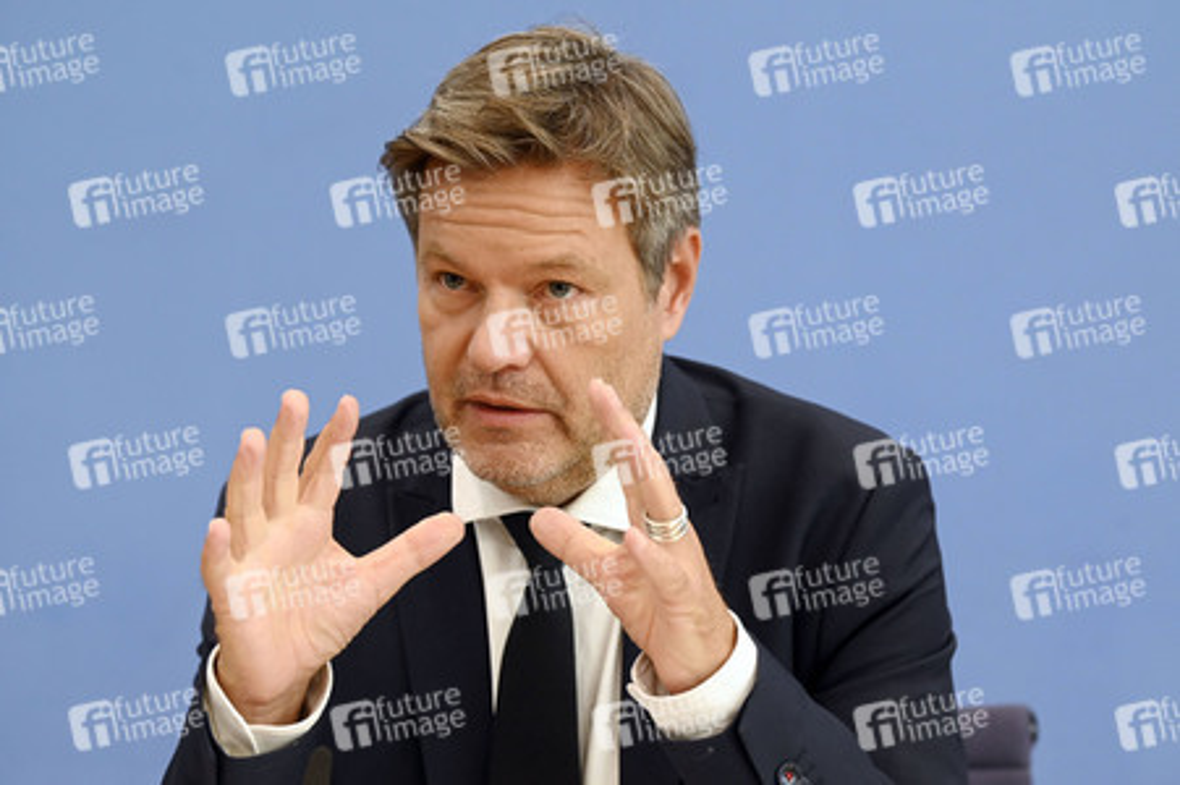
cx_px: 590
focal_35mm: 120
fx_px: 3930
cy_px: 392
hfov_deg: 17.1
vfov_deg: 11.4
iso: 3200
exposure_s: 1/1000
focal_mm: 120
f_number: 5
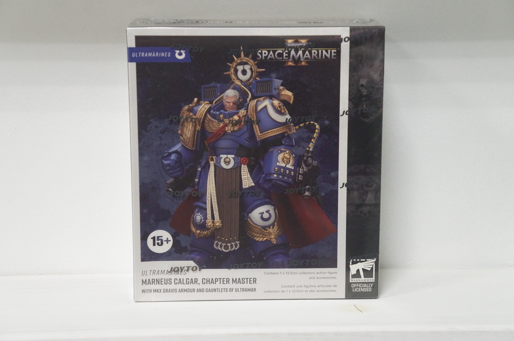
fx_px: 1005
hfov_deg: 28.7
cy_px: 170
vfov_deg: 19.3
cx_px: 257
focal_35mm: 70
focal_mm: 47
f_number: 5
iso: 3200
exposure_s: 1/80
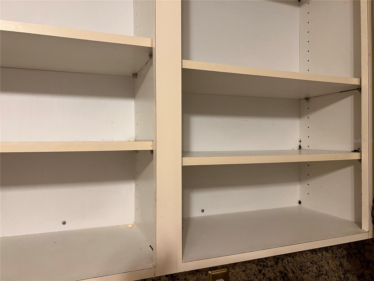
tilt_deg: +1.2
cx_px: 187
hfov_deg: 67.3
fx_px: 281
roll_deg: -0.2
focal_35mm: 26
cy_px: 140
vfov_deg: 53.1
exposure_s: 1/60
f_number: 1.5
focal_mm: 5.7
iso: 160
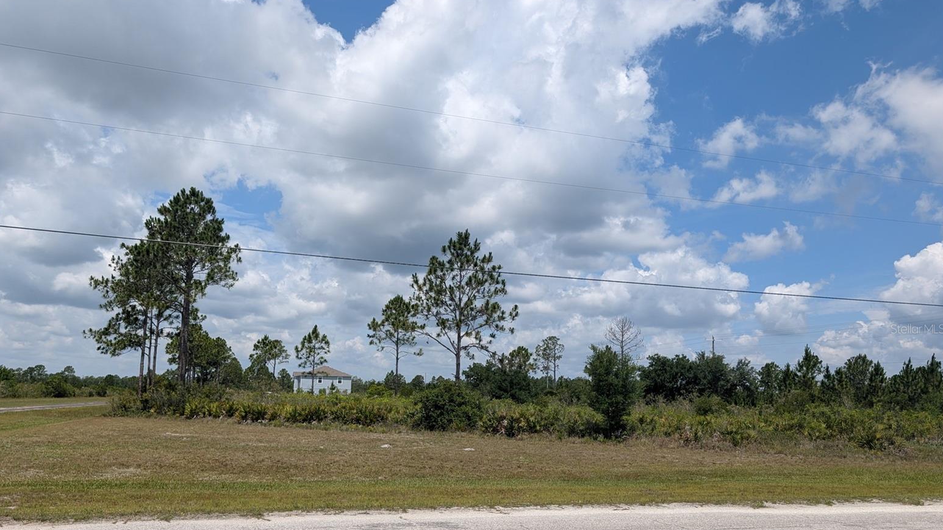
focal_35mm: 27
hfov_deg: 69.9
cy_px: 329
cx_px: 462
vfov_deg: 42.6
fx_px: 675
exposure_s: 1/1745
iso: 22
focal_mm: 6.9
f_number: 1.68
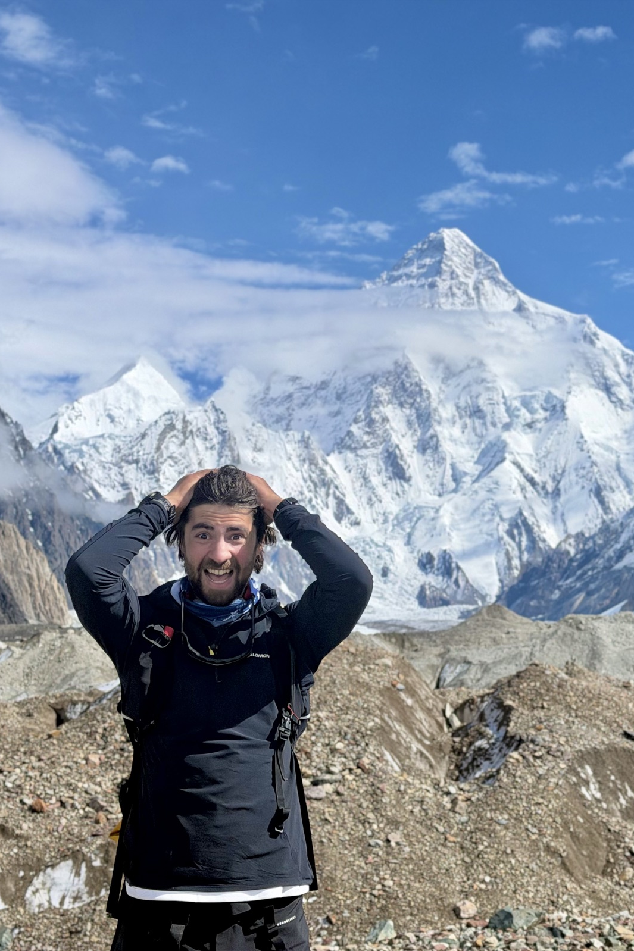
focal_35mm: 50
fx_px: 1321
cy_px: 476
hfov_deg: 27.0
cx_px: 343
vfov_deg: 39.6
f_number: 1.78
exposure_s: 1/13333
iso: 80
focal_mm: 6.76
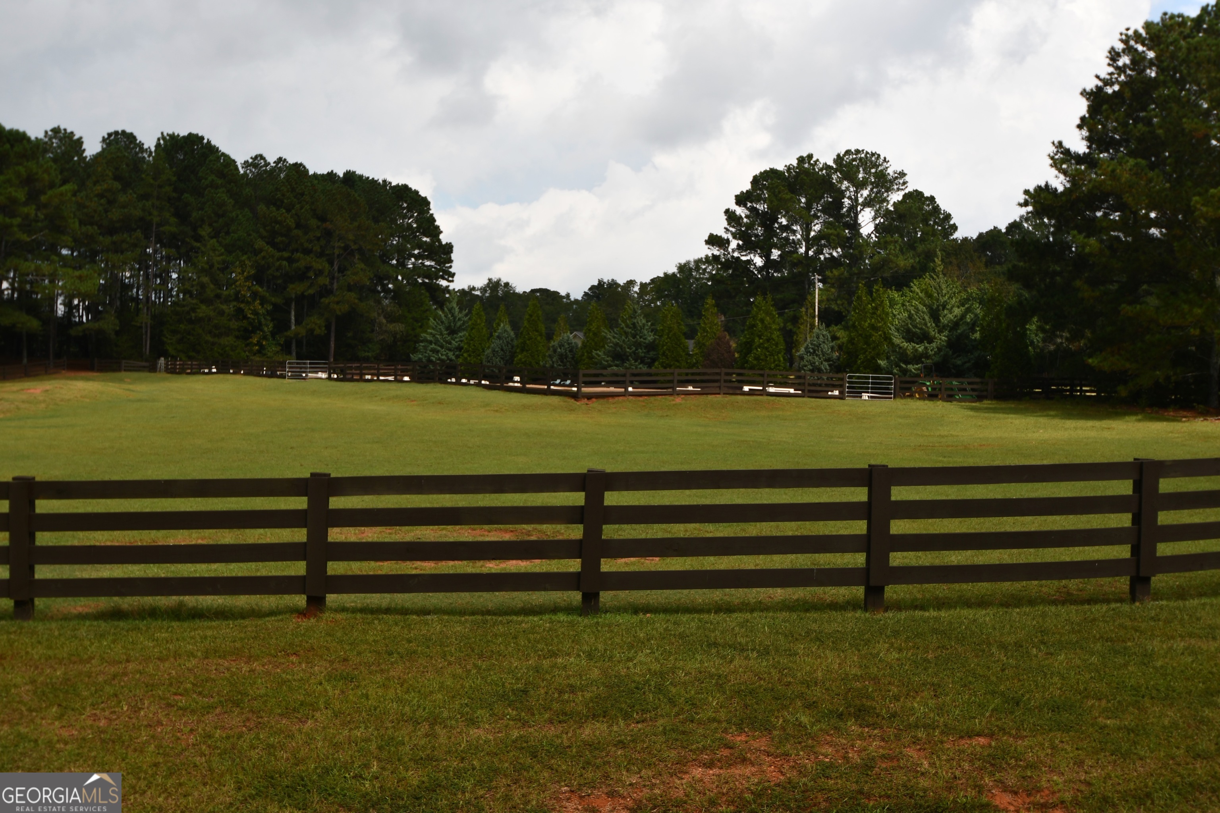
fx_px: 1220
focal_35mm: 36
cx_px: 610
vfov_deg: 36.9
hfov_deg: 53.1
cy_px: 406
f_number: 8
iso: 100
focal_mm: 24
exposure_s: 1/250
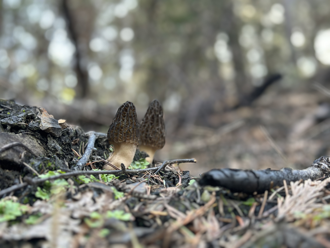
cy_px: 124
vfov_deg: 30.3
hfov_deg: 39.7
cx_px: 165
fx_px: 458
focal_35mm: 48
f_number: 1.78
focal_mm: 6.86
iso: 125
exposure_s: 1/102
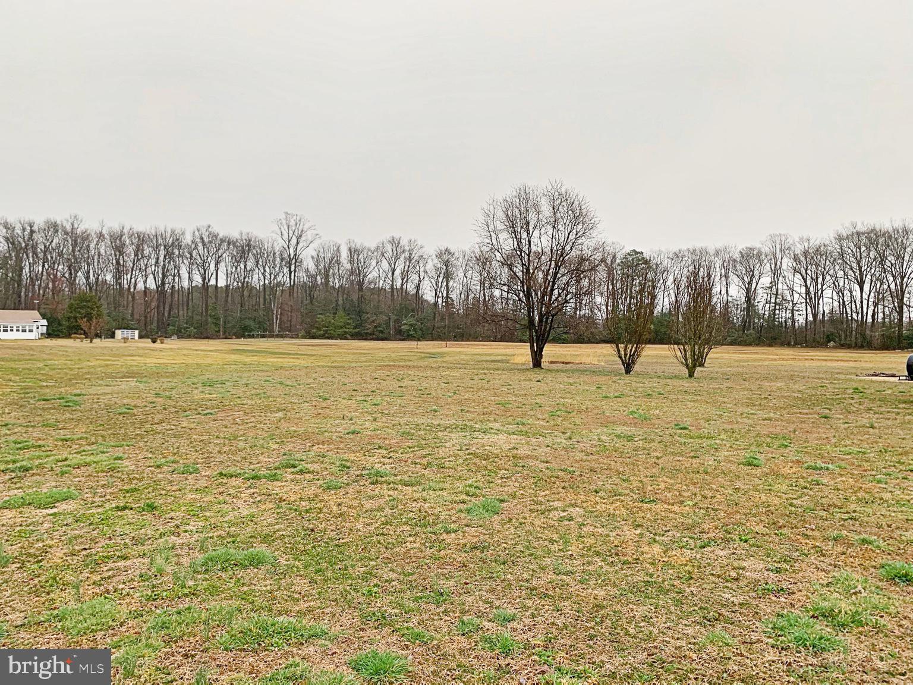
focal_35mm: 26
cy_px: 342
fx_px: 686
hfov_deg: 67.3
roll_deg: -1.2
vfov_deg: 53.1
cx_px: 456
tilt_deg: -1.1
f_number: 1.8
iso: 125
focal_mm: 4.25
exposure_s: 1/60
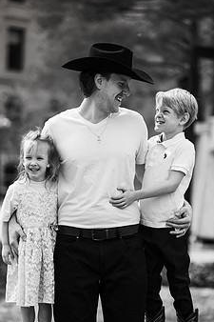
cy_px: 203
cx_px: 105
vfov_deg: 17.6
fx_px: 1035
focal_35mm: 116
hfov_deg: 11.8
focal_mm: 87
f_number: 2
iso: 100
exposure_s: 1/2500
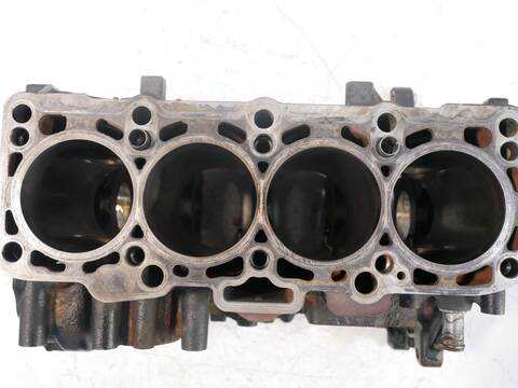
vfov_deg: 44.2
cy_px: 194
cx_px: 259
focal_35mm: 32
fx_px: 479
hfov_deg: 56.8
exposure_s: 1/60
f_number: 4
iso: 1600
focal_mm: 16
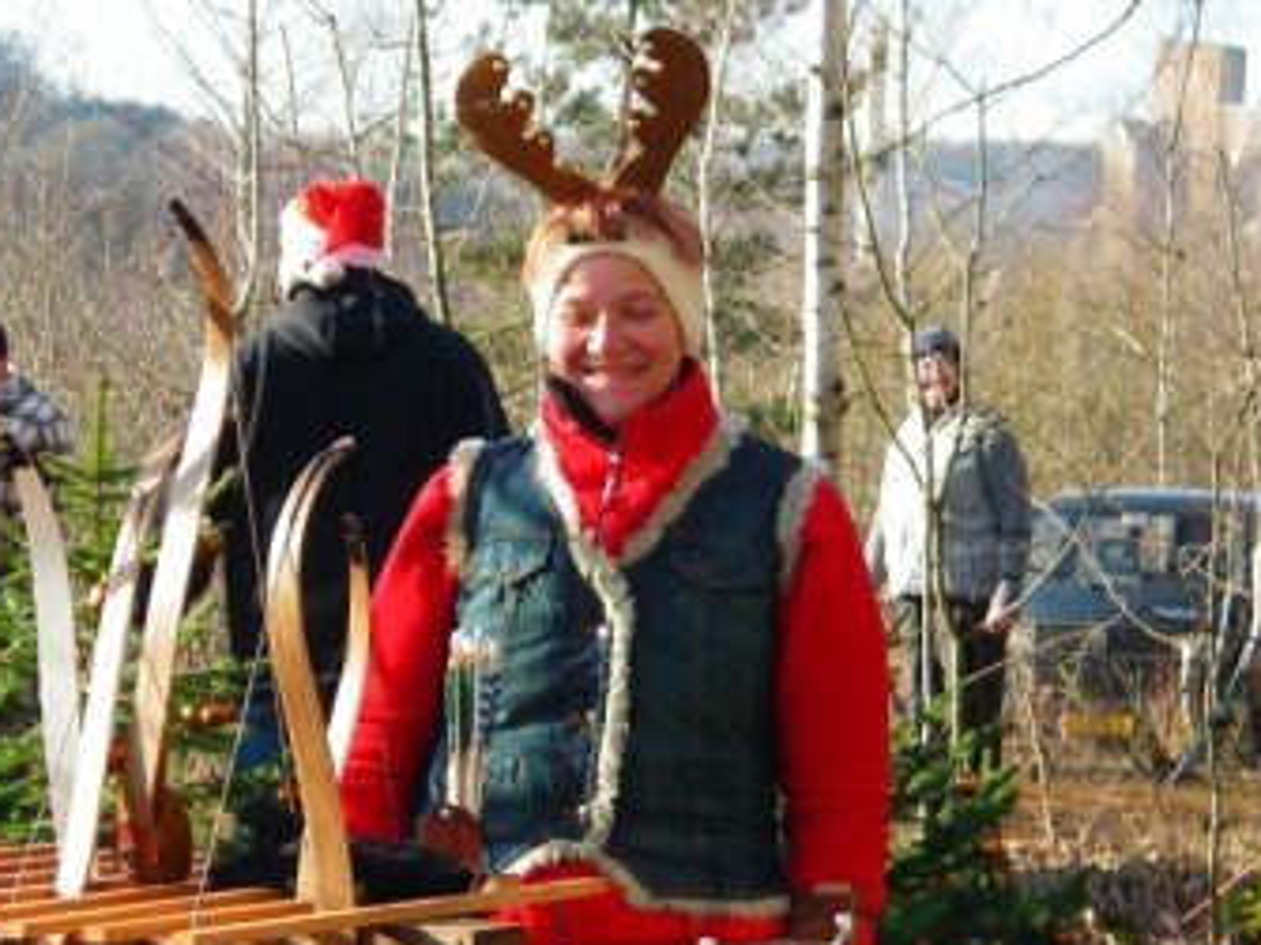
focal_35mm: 111
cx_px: 580
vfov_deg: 13.3
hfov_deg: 17.7
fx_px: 4042
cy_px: 542
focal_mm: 13.8
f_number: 3.9
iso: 64
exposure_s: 1/125
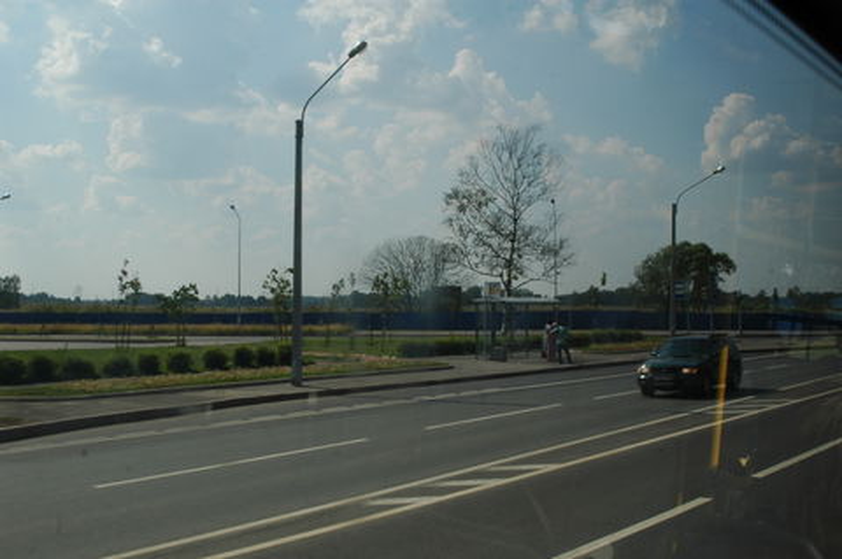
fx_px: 981
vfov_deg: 31.8
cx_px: 421
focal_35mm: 42
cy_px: 280
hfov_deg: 46.4
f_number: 10
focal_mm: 28
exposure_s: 1/250
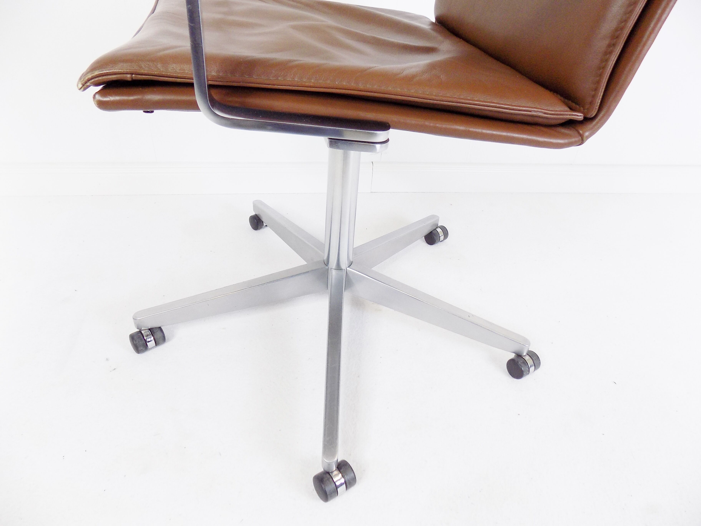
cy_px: 263
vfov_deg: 58.9
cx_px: 350
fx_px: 466
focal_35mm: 23
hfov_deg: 73.9
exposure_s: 1/30
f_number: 3.1
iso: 160
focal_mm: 4
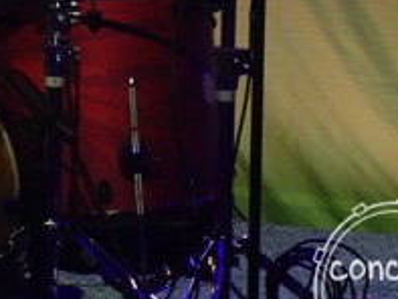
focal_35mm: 890
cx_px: -46
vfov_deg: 1.7
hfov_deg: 2.2
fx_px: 10239
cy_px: -77
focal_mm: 43.77
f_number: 6.3
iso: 800
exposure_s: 1/50
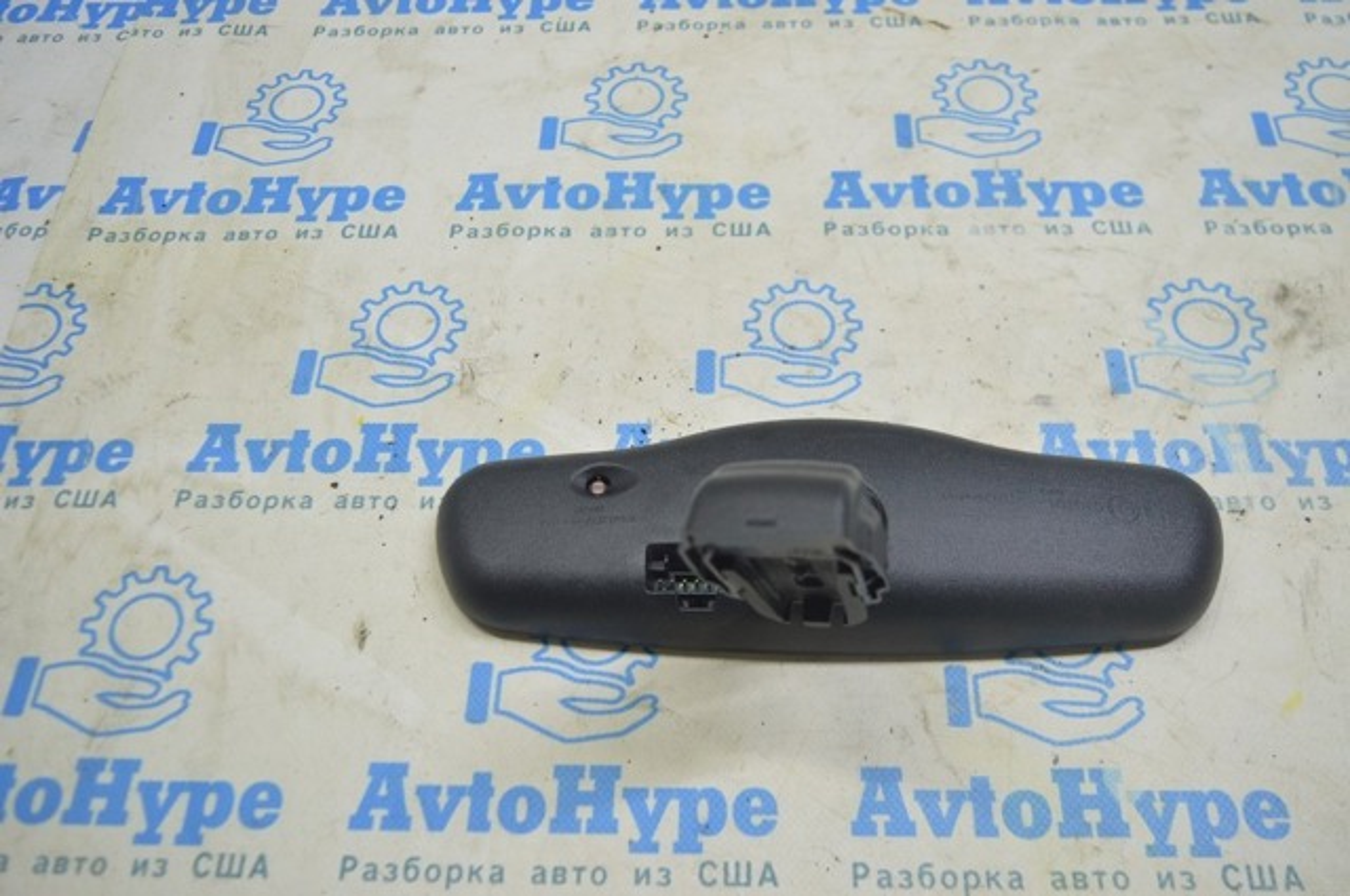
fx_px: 1236
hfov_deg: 57.3
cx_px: 675
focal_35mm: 33
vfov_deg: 39.9
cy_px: 448
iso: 400
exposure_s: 1/50
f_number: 3.8
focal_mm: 22
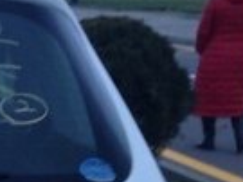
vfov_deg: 8.8
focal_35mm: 161
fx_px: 1129
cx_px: -270
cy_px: 322
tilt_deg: -18.8
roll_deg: +0.5
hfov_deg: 11.0
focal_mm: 4.12
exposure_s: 1/20
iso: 50
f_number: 2.4
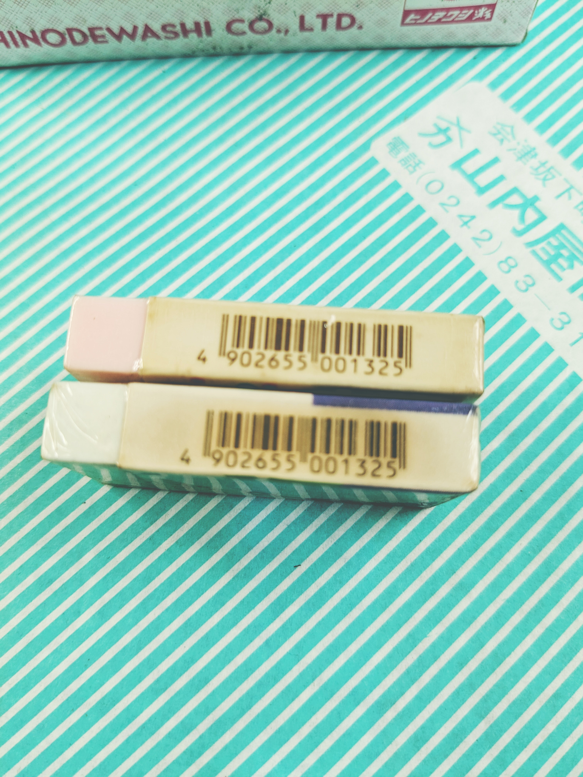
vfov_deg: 65.3
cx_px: 292
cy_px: 388
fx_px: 606
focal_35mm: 27
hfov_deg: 51.4
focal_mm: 4.38
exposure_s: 1/99.9
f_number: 1.73
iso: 55
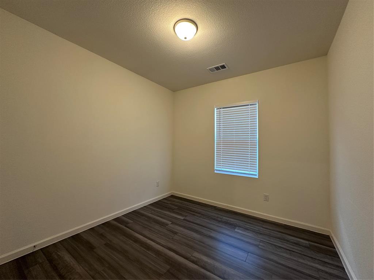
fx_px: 151
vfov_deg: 85.7
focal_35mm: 14
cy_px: 140
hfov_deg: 102.1
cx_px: 187
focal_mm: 2.22
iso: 160
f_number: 2.2
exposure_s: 1/60
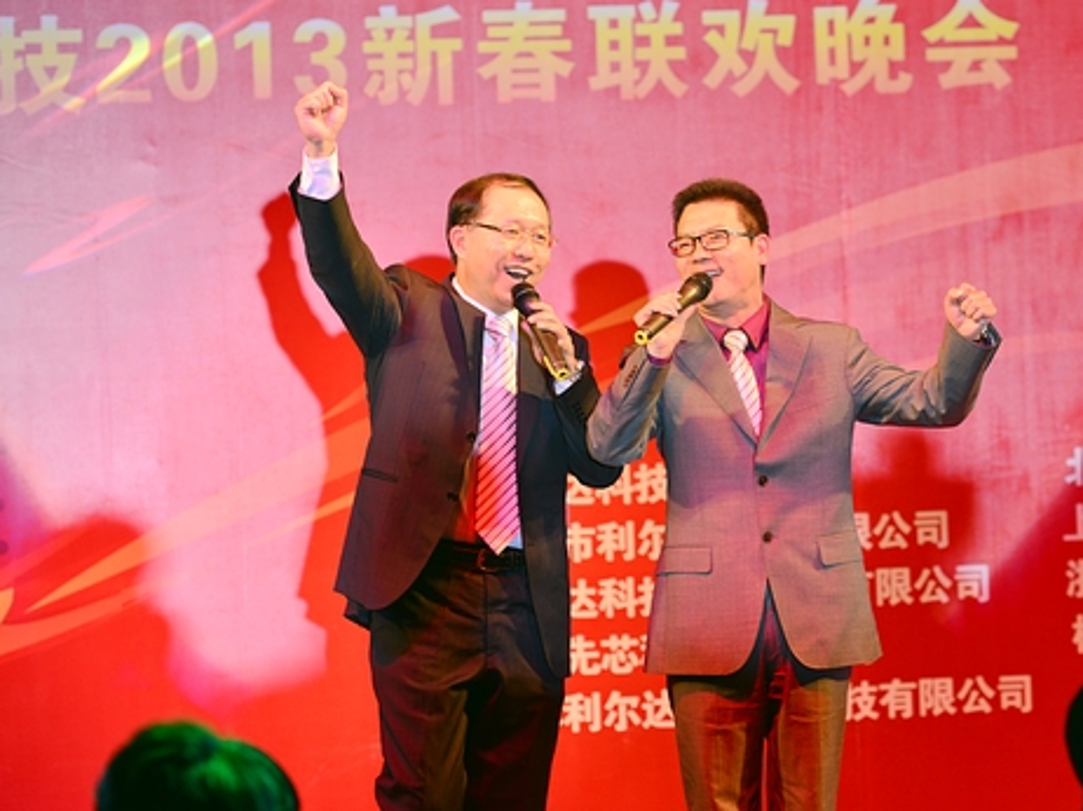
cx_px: 699
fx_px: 5472
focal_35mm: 175
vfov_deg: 8.5
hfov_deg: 11.3
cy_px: 422
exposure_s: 1/80
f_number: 4
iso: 640
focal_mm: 140
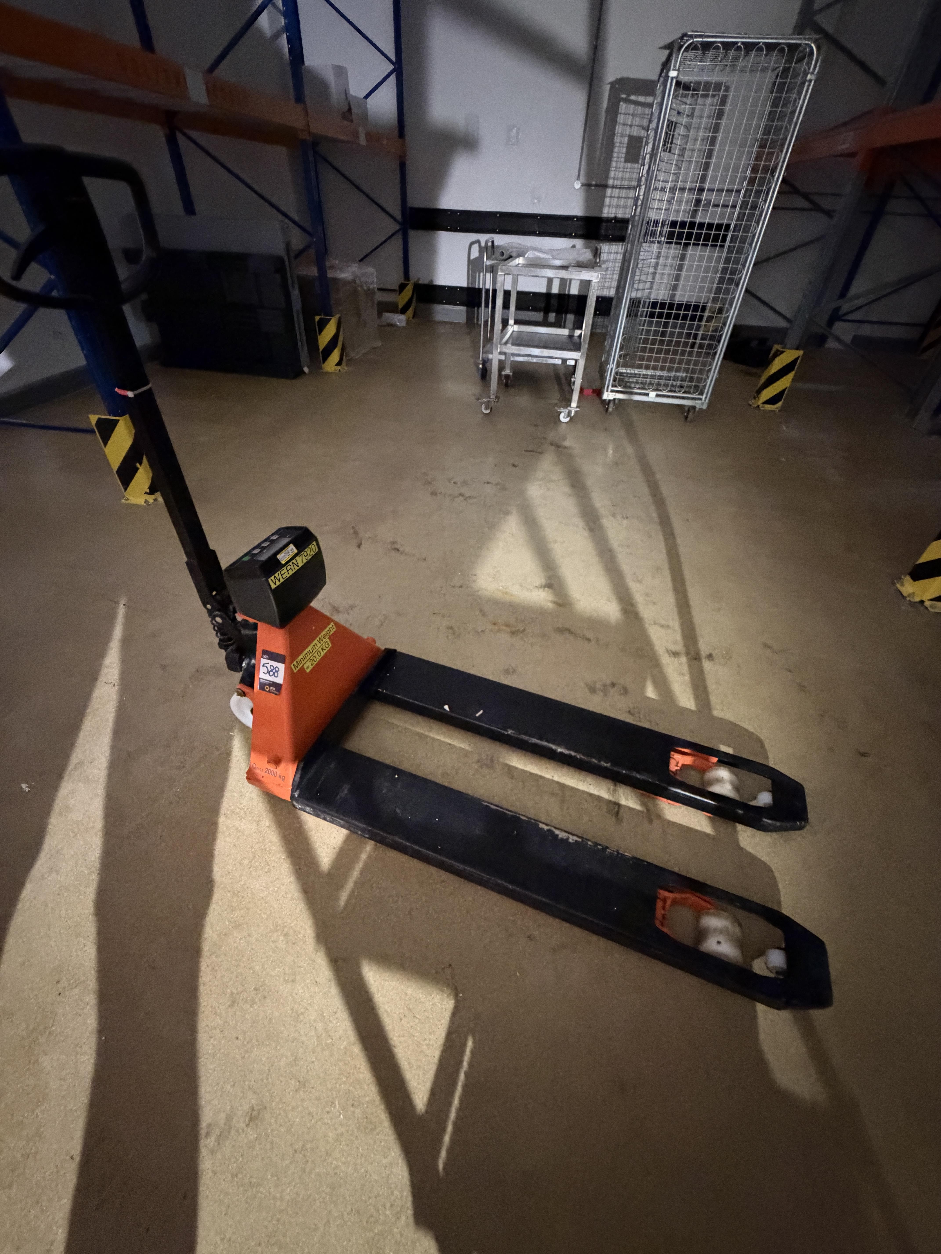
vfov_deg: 102.1
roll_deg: -2.4
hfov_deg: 85.7
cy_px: 627
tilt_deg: -40.4
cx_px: 470
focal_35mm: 14
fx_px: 507
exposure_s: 1/34
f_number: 2.2
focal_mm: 2.22
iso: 1600
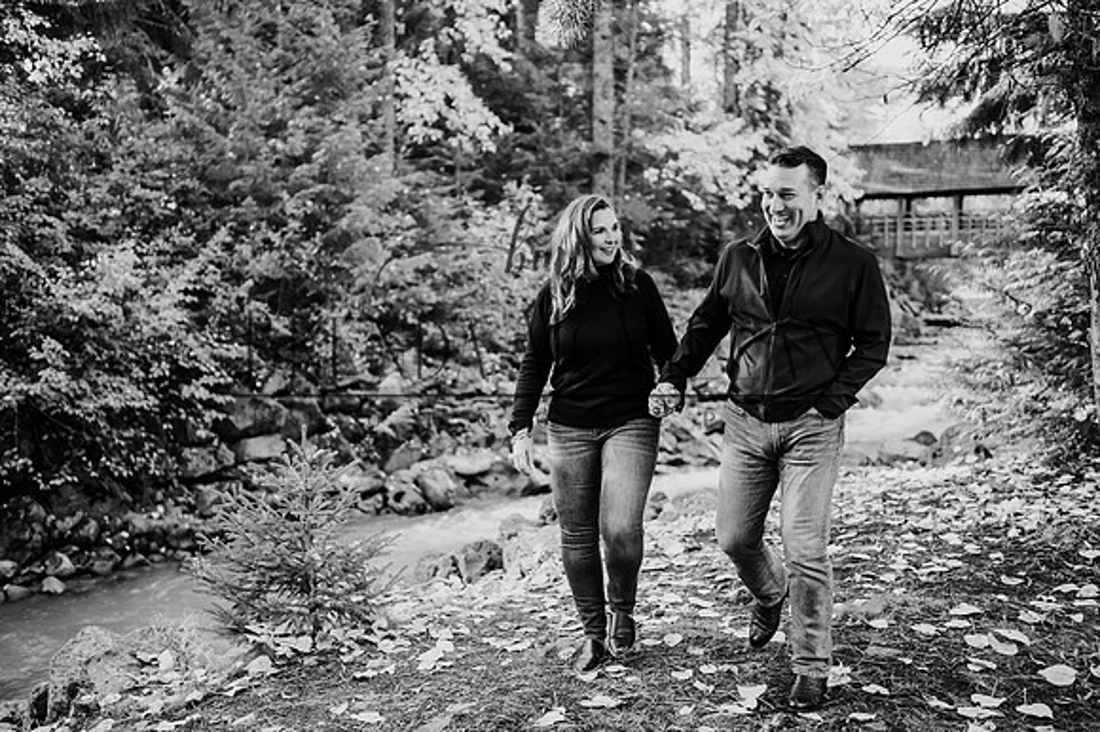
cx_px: 550
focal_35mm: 35
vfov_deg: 37.8
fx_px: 1069
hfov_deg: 54.5
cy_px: 366
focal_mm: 35
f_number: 1.8
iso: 400
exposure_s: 1/500
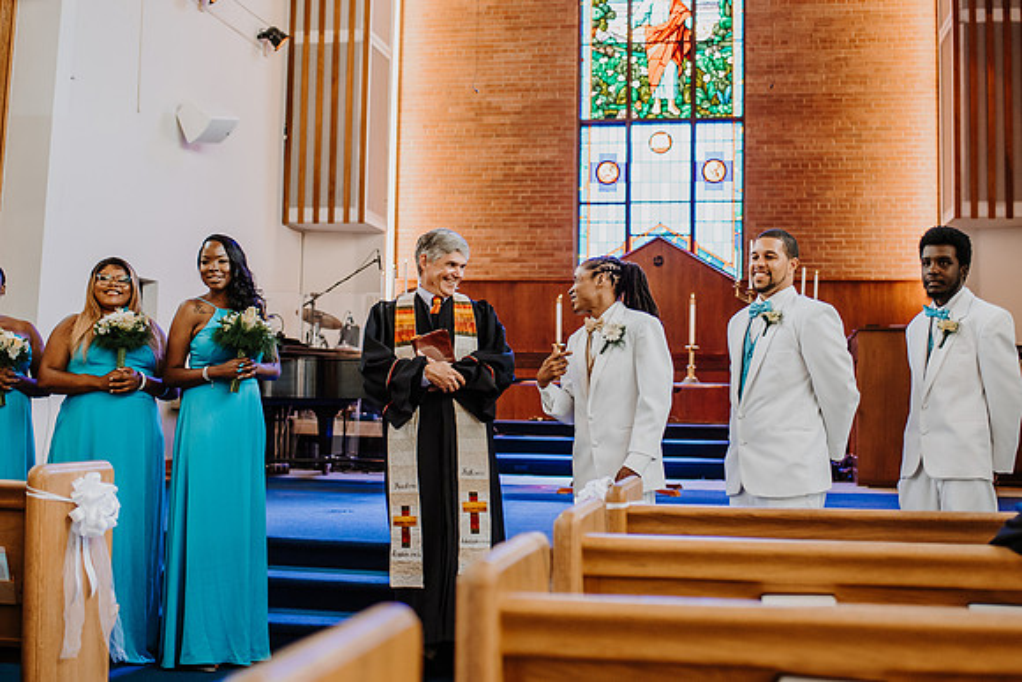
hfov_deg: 42.4
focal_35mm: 46
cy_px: 317
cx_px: 523
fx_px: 1319
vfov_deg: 29.0
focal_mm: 35
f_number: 2.2
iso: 1250
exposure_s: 1/640
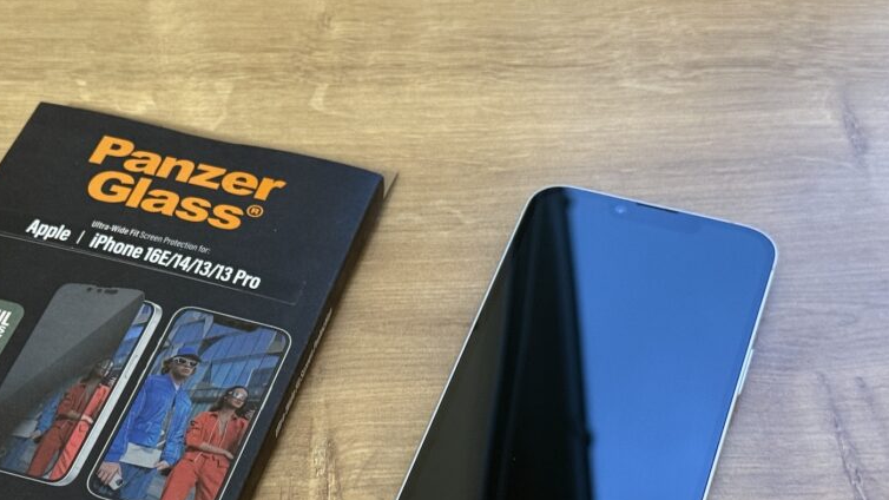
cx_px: 289
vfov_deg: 16.8
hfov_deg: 29.5
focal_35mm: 71
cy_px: 412
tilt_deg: -48.8
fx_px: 1674
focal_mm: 6.76
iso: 320
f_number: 1.78
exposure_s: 1/40
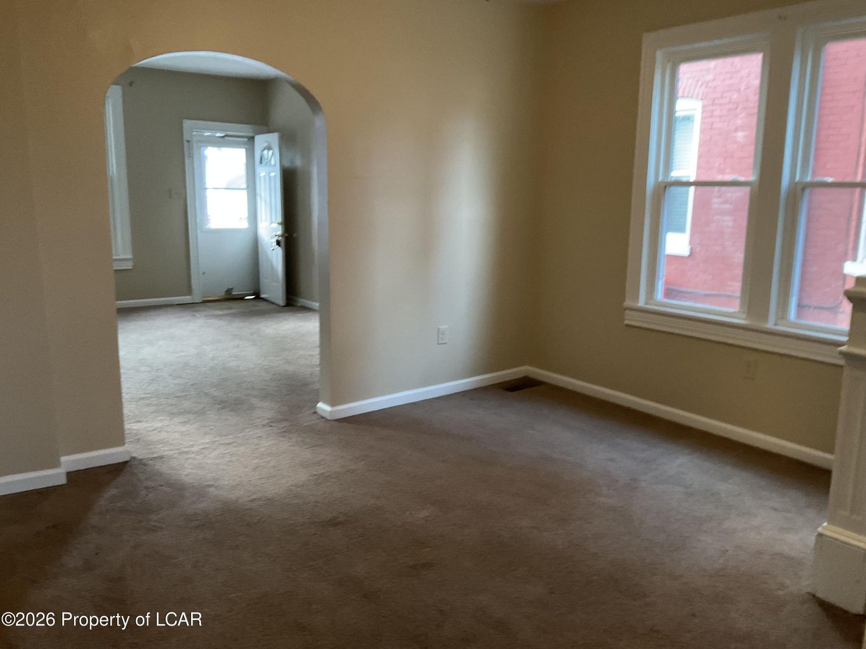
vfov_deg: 48.2
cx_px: 433
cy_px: 324
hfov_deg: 61.7
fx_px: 726
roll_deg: -1.2
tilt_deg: -11.5
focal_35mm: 29
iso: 250
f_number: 1.8
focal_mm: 3
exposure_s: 1/40
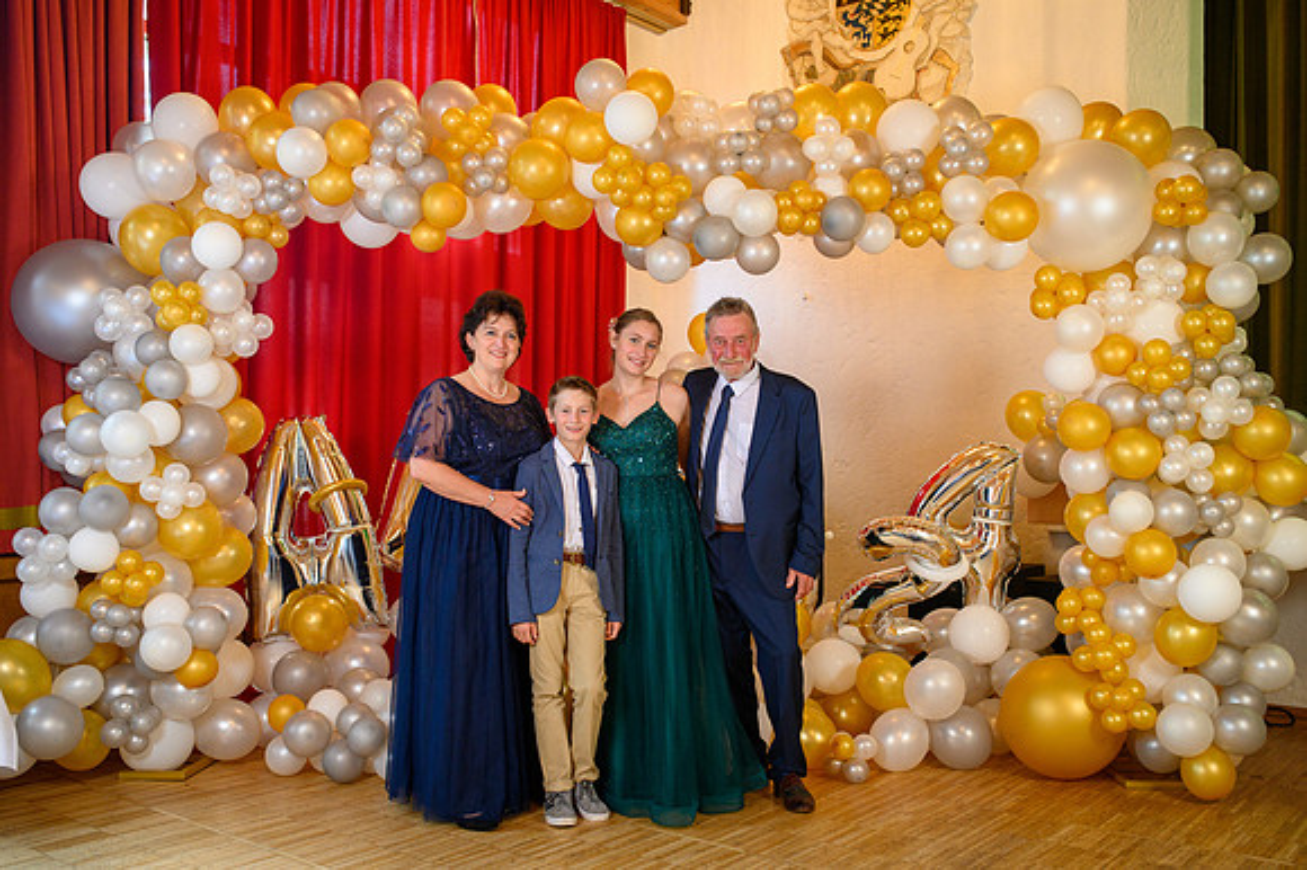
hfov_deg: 54.5
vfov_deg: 37.8
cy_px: 435
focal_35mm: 35
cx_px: 654
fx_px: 1270
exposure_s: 1/100
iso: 1250
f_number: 3.5
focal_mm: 35
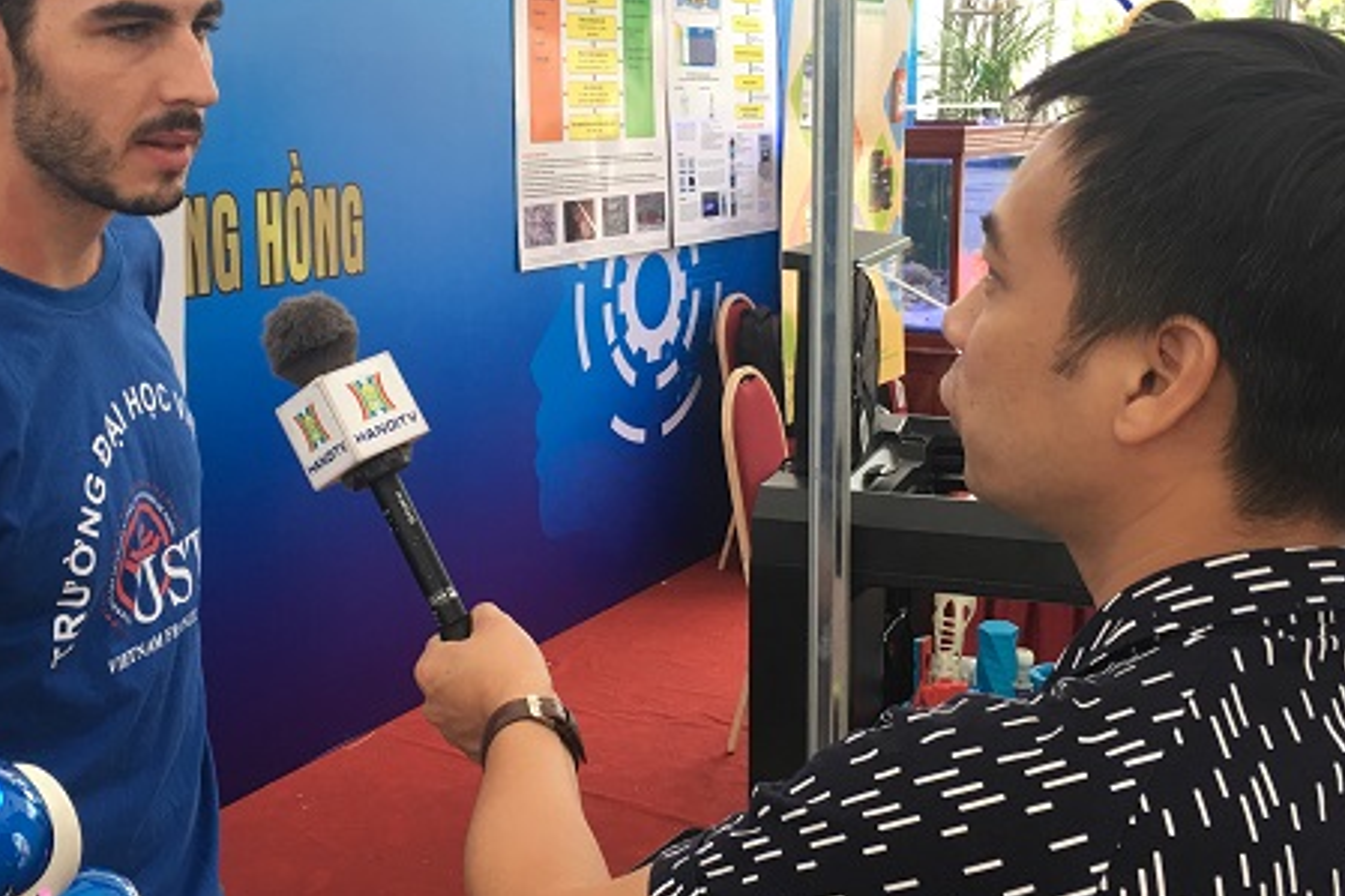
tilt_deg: -9.4
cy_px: 406
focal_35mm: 47
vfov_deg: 28.6
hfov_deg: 41.8
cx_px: 578
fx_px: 1755
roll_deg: -0.6
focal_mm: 4.15
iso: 25
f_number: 2.2
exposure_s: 1/33
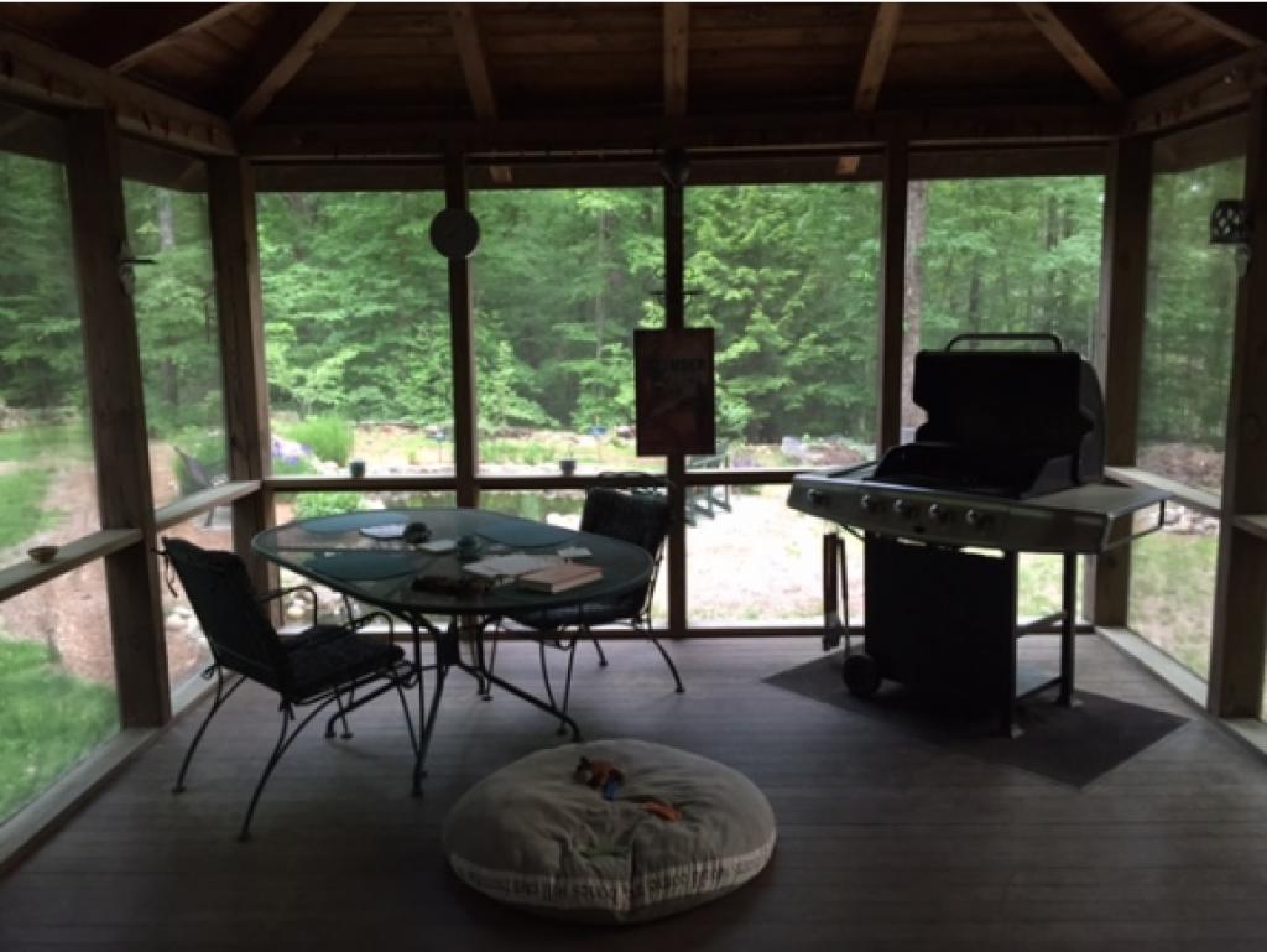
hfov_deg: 61.6
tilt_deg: -8.8
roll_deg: +0.1
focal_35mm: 29
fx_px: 1062
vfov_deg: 48.3
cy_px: 476
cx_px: 634
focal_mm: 4.15
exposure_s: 1/30
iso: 125
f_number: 2.2
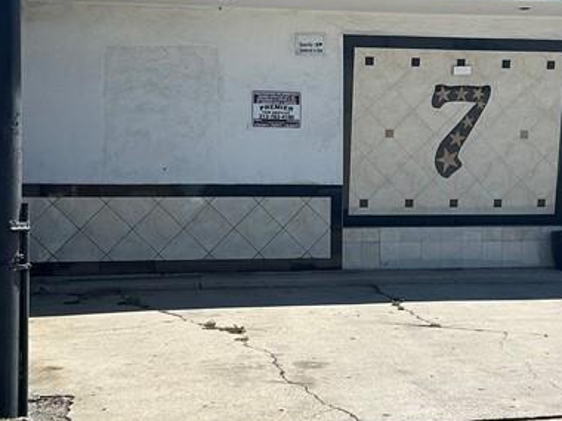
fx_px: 1136
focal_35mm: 70
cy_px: 199
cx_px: 336
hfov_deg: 27.7
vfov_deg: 21.0
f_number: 1.5
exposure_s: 1/3571
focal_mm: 5.7
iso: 50
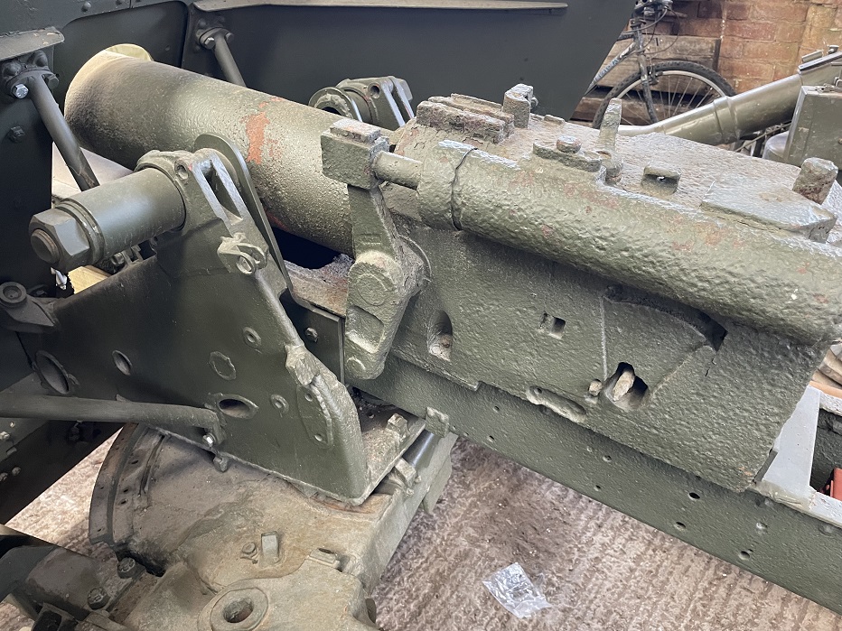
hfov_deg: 67.3
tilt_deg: -31.8
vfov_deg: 53.1
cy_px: 316
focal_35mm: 26
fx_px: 632
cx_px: 421
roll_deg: +4.6
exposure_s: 1/60
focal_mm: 4.2
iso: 320
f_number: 1.6
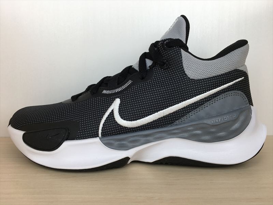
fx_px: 229
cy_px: 102
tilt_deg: -6.6
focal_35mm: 29
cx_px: 136
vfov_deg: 48.2
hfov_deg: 61.7
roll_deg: +0.7
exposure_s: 1/121
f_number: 2.2
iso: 25
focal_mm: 4.15
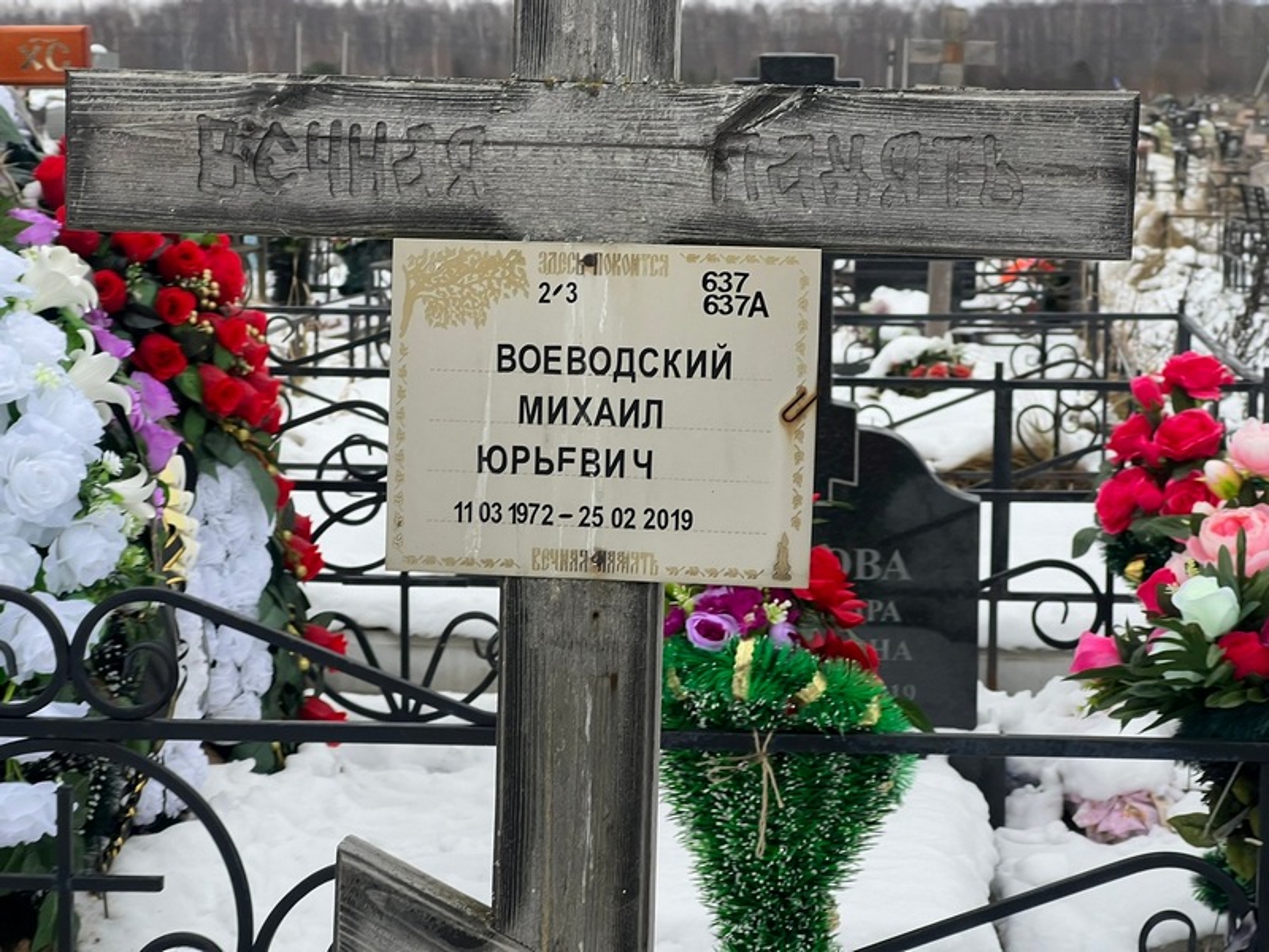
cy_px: 476
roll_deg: -1.9
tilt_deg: -6.9
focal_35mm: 77
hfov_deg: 25.3
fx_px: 2823
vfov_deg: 19.1
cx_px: 634
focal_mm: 9
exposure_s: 1/99
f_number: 2.8
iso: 64
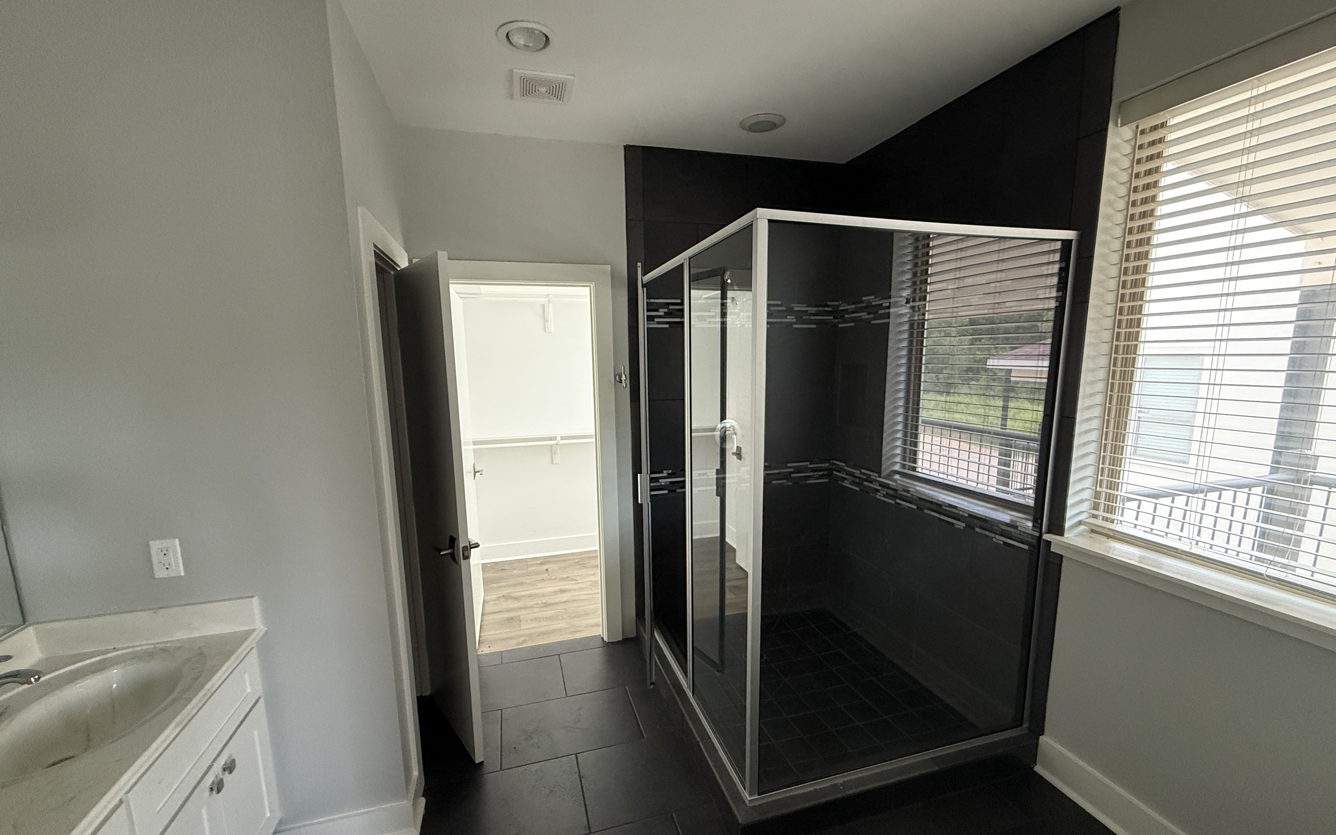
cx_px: 669
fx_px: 546
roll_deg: +0.8
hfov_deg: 101.5
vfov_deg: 74.7
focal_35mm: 15
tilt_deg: -9.6
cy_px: 442
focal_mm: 2.22
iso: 400
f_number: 2.2
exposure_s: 1/96
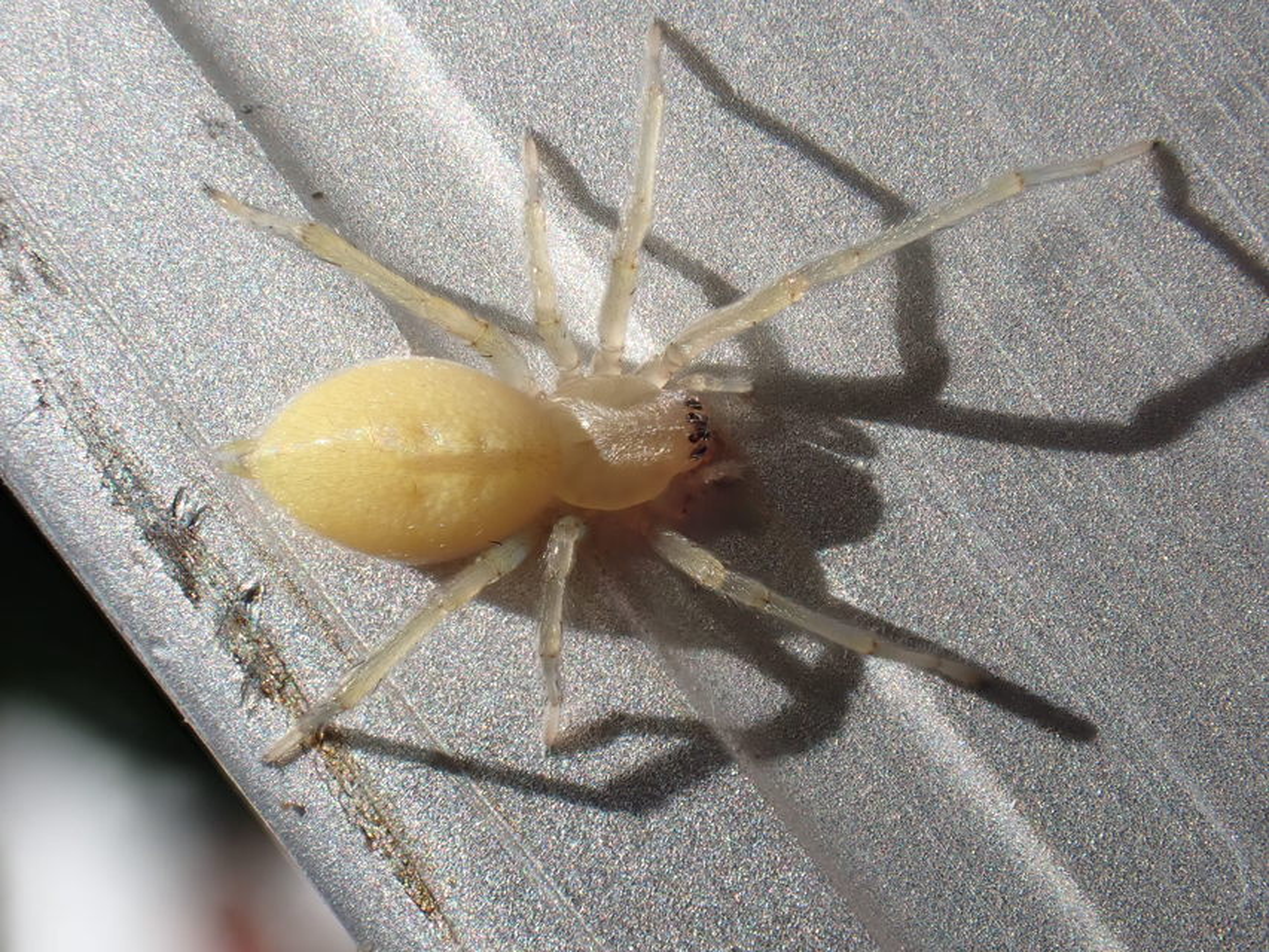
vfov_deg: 18.0
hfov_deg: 23.8
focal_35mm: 82
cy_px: 476
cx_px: 634
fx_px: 3006
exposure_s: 1/500
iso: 100
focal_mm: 14.62
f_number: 5.6
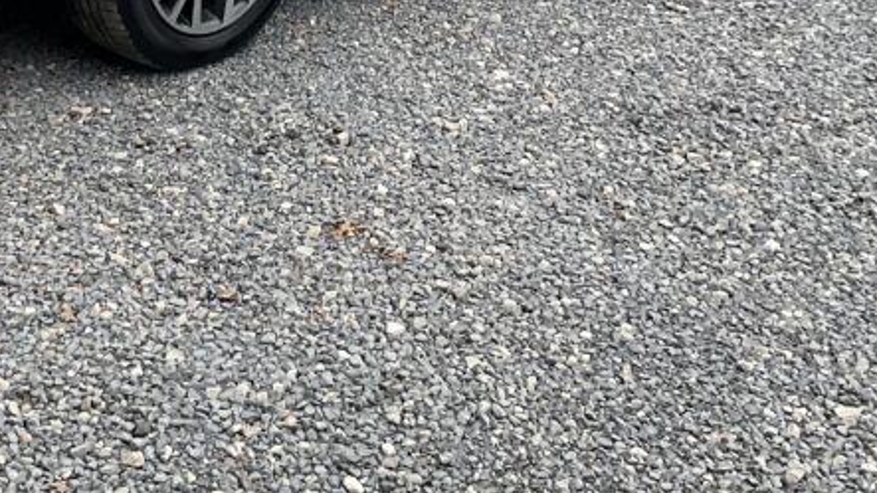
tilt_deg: -12.2
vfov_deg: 15.2
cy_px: -255
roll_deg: +0.7
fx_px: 1697
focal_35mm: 73
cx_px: 240
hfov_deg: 28.6
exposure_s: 1/997
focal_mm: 3
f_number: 1.8
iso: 16
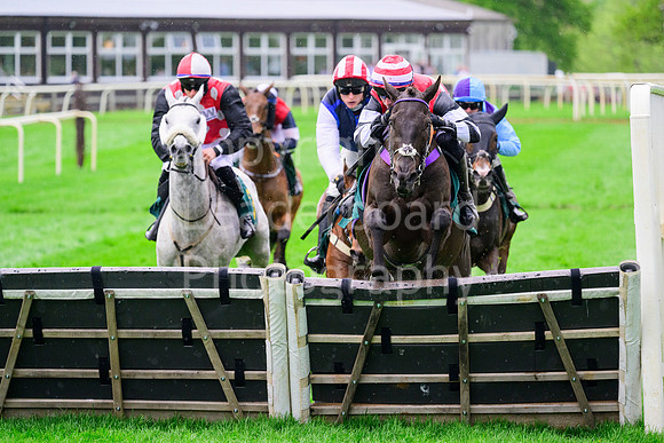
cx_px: 332
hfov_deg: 8.2
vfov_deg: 5.5
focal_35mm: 250
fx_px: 4612
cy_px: 222
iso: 2000
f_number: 5.6
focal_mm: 250
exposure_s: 1/1600
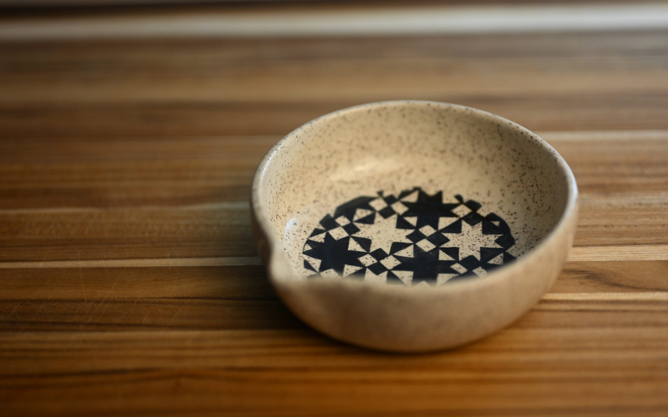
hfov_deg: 38.2
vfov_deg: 24.4
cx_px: 332
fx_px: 965
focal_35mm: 53
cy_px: 220
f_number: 1.8
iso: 1250
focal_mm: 50
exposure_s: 1/800
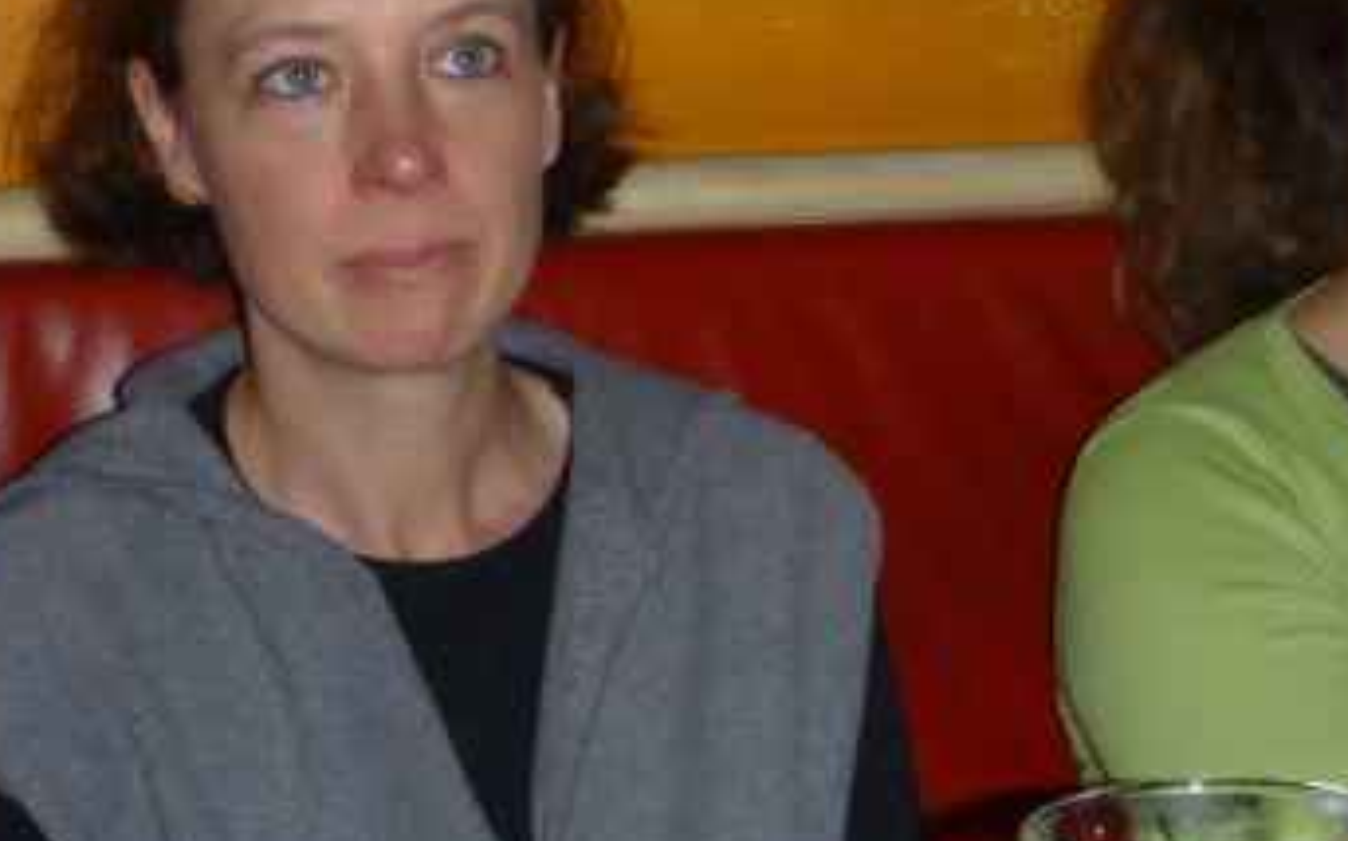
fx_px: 2791
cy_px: 523
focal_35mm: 76
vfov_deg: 17.1
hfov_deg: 26.8
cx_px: 998
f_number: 4.2
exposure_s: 1/125
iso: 100
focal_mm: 7.4
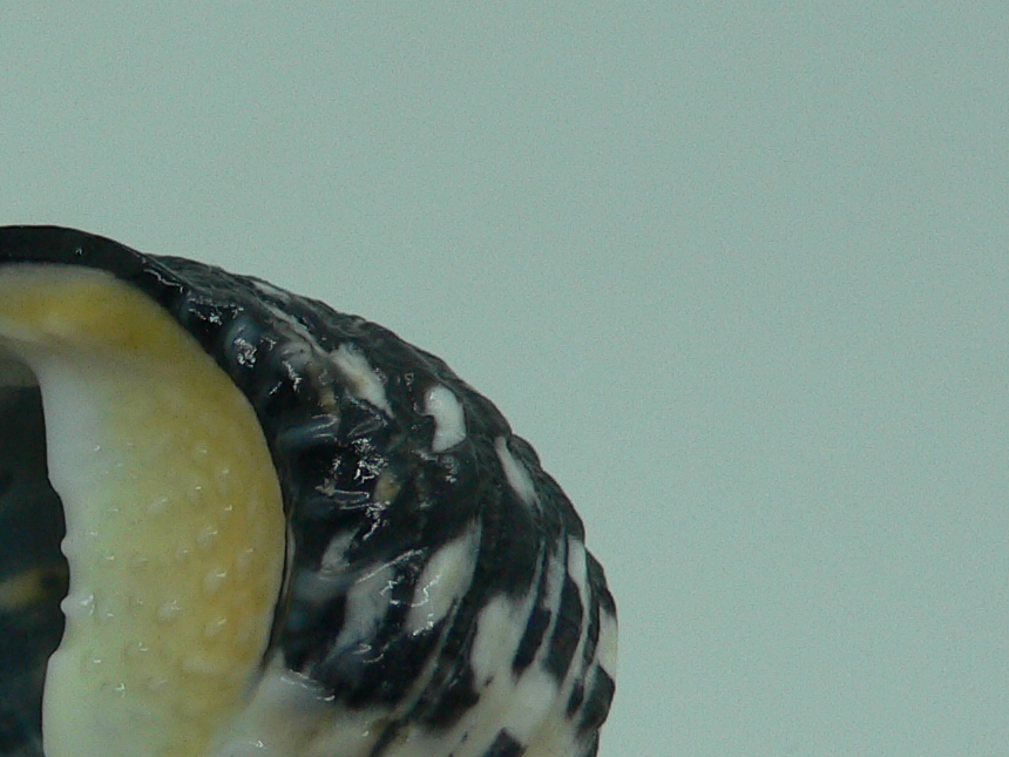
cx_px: 76
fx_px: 2390
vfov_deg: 17.8
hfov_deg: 23.1
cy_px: 656
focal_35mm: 82
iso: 80
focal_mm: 4.6
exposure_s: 1/60
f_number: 2.8
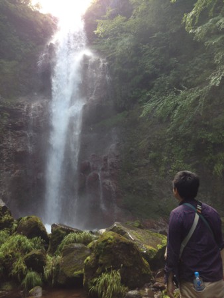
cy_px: 149
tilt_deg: +19.1
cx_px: 112
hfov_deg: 43.0
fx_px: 284
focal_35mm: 33
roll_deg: +7.5
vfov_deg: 55.3
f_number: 2.4
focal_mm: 4.12
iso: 50
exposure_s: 1/140
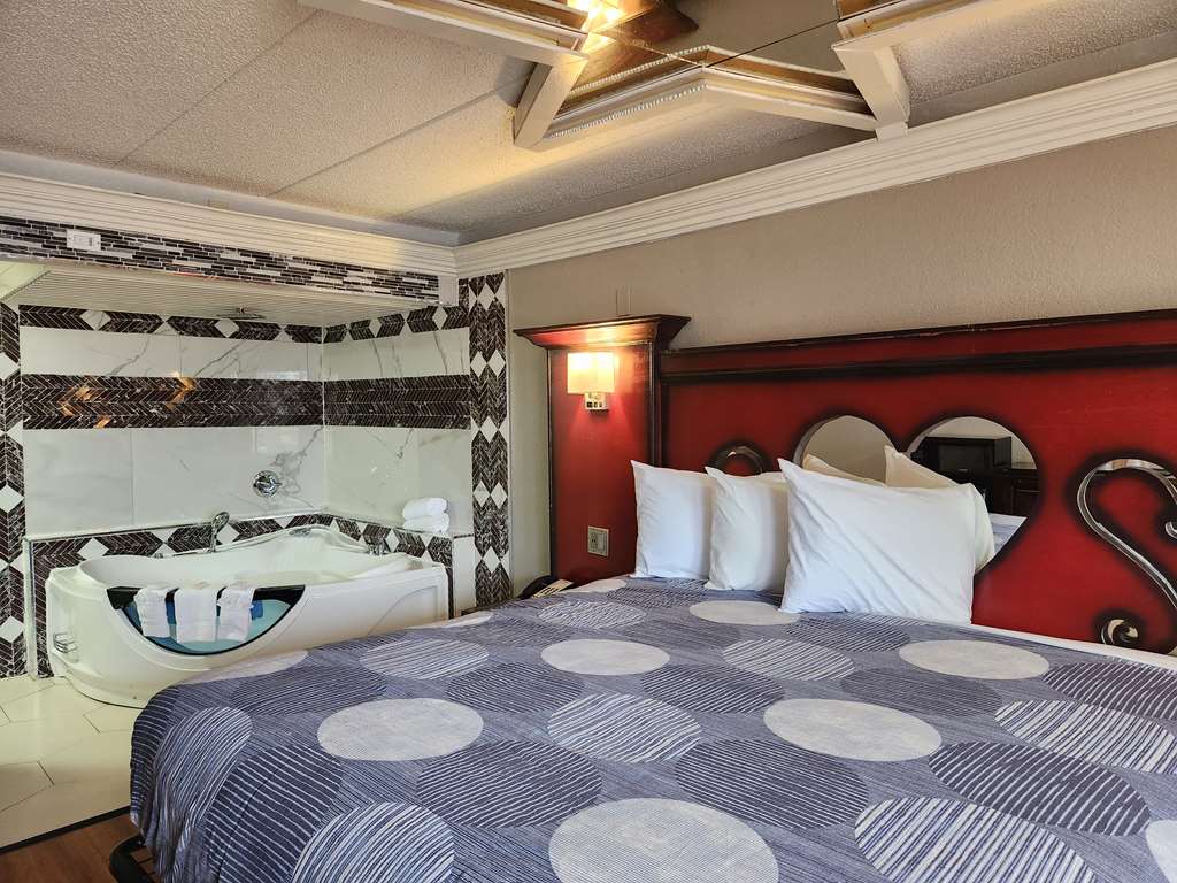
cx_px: 588
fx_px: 782
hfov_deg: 73.9
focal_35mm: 23
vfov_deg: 58.9
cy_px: 442
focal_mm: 5.4
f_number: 1.8
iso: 500
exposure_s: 1/120
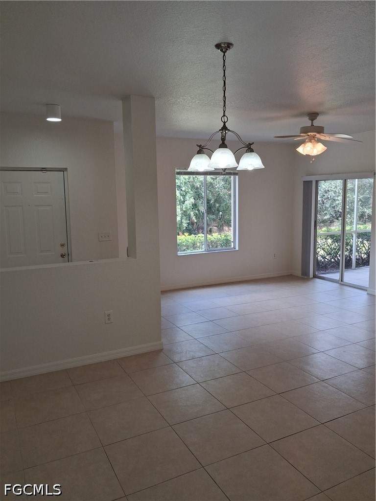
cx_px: 188
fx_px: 391
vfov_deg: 65.3
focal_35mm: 27
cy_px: 250
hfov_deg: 51.4
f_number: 1.8
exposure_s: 1/120
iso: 125
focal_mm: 4
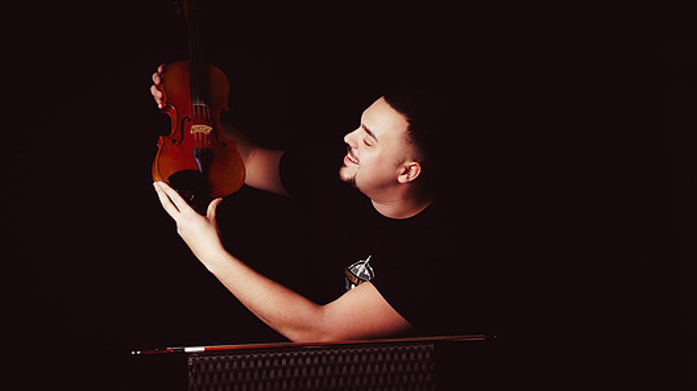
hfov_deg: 34.9
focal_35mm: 60
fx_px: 1108
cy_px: 141
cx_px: 355
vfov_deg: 20.0
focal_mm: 50
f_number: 6.3
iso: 100
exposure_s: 1/250
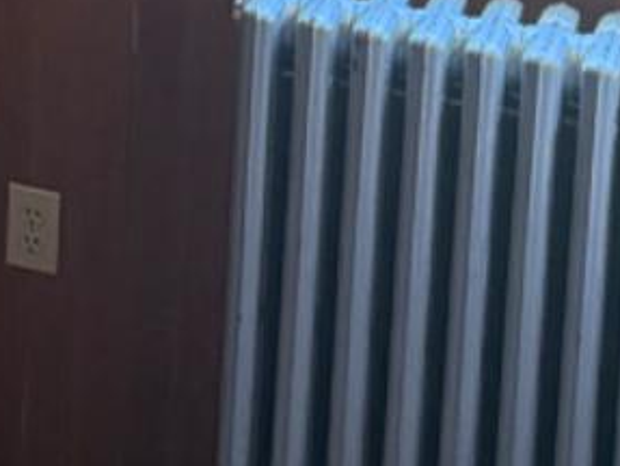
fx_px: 3067
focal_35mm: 171
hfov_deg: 10.3
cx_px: -756
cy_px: -567
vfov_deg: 8.1
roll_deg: -0.5
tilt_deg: -7.7
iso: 250
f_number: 1.78
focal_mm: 6.76
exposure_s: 1/120
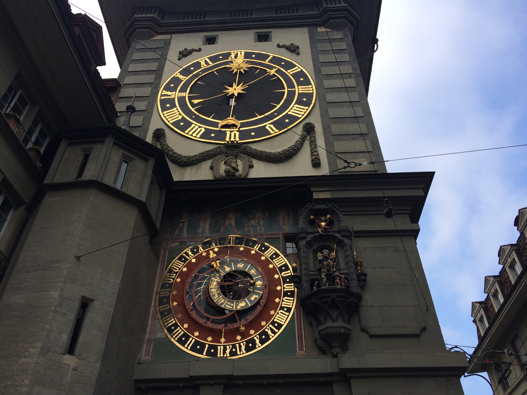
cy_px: 198
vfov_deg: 48.2
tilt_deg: +42.4
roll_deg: +3.0
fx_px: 442
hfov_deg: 61.7
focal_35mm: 29
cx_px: 264
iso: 32
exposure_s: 1/1208
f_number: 2.2
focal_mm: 4.15
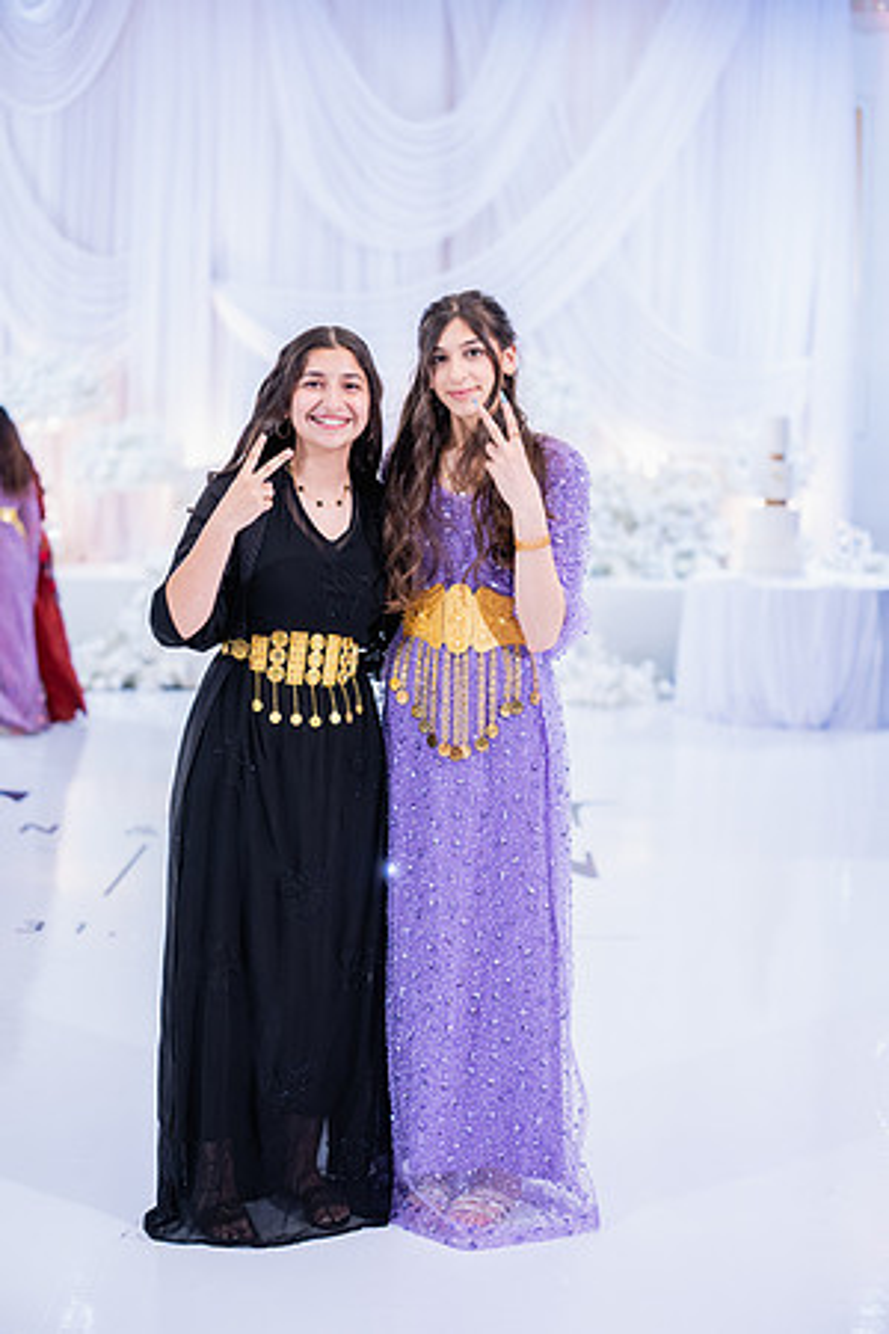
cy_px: 667
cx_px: 444
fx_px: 1852
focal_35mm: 50
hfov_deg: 27.0
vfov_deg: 39.6
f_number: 2
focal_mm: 50
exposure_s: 1/160
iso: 640
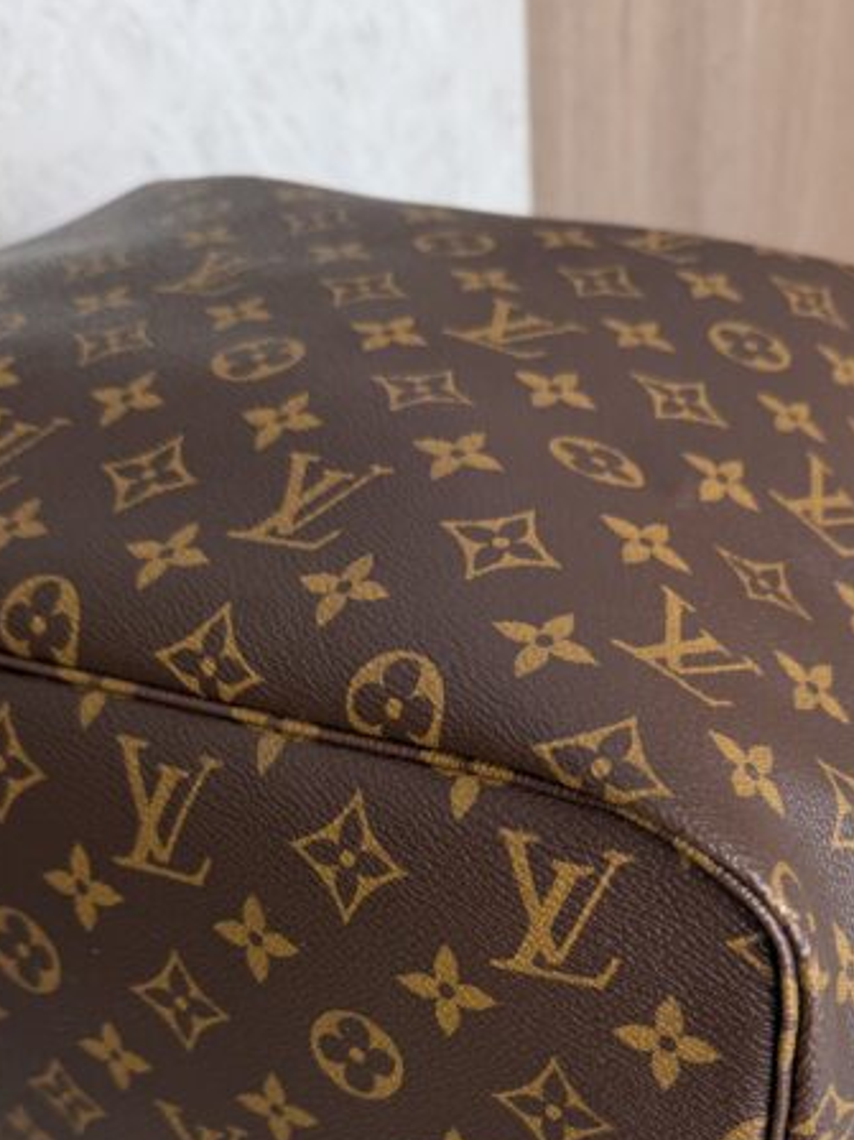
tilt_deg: -40.8
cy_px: 967
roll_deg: +1.8
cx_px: 543
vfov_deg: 41.3
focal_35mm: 43
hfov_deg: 33.4
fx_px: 1415
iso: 80
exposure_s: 1/120
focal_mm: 6.76
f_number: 1.78
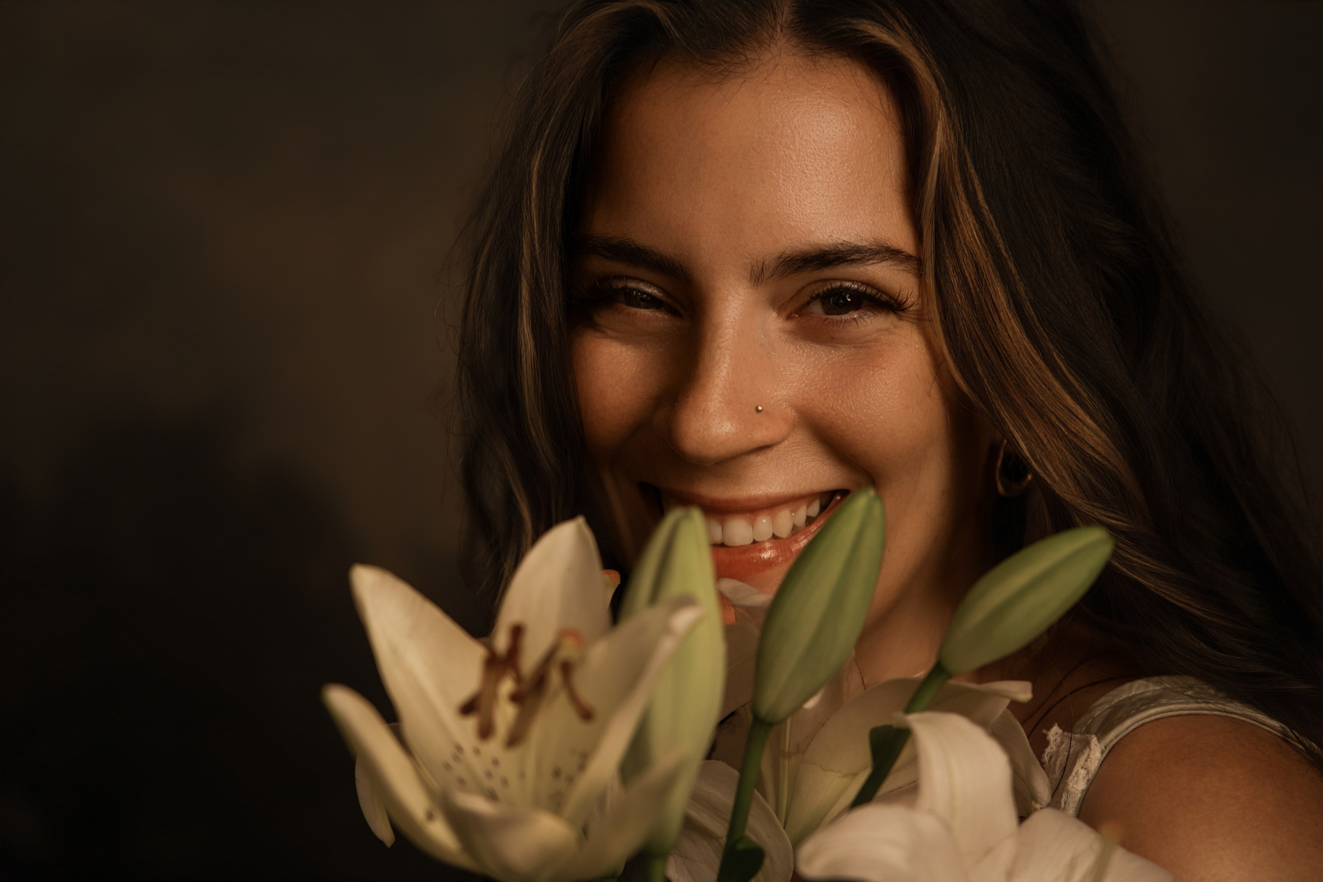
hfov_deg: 19.5
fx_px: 3859
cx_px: 662
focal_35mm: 105
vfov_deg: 13.0
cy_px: 441
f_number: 4
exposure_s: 1/125
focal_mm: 105
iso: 400
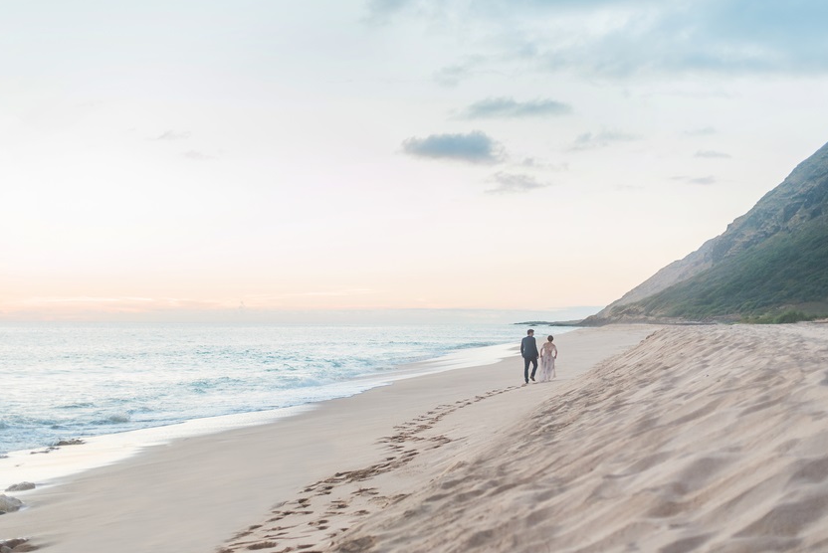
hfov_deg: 36.8
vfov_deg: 25.1
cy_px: 294
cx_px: 408
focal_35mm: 54
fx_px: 1243
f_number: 2.2
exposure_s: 1/400
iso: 400
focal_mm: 50
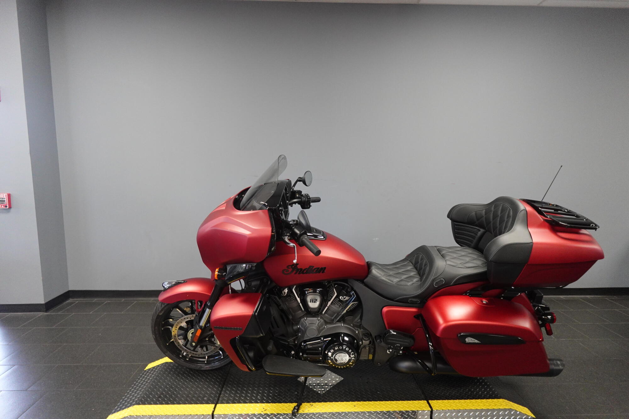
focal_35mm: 20
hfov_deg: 84.0
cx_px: 314
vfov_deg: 61.9
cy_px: 210
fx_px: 349
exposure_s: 1/100
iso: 800
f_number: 2
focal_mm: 7.6
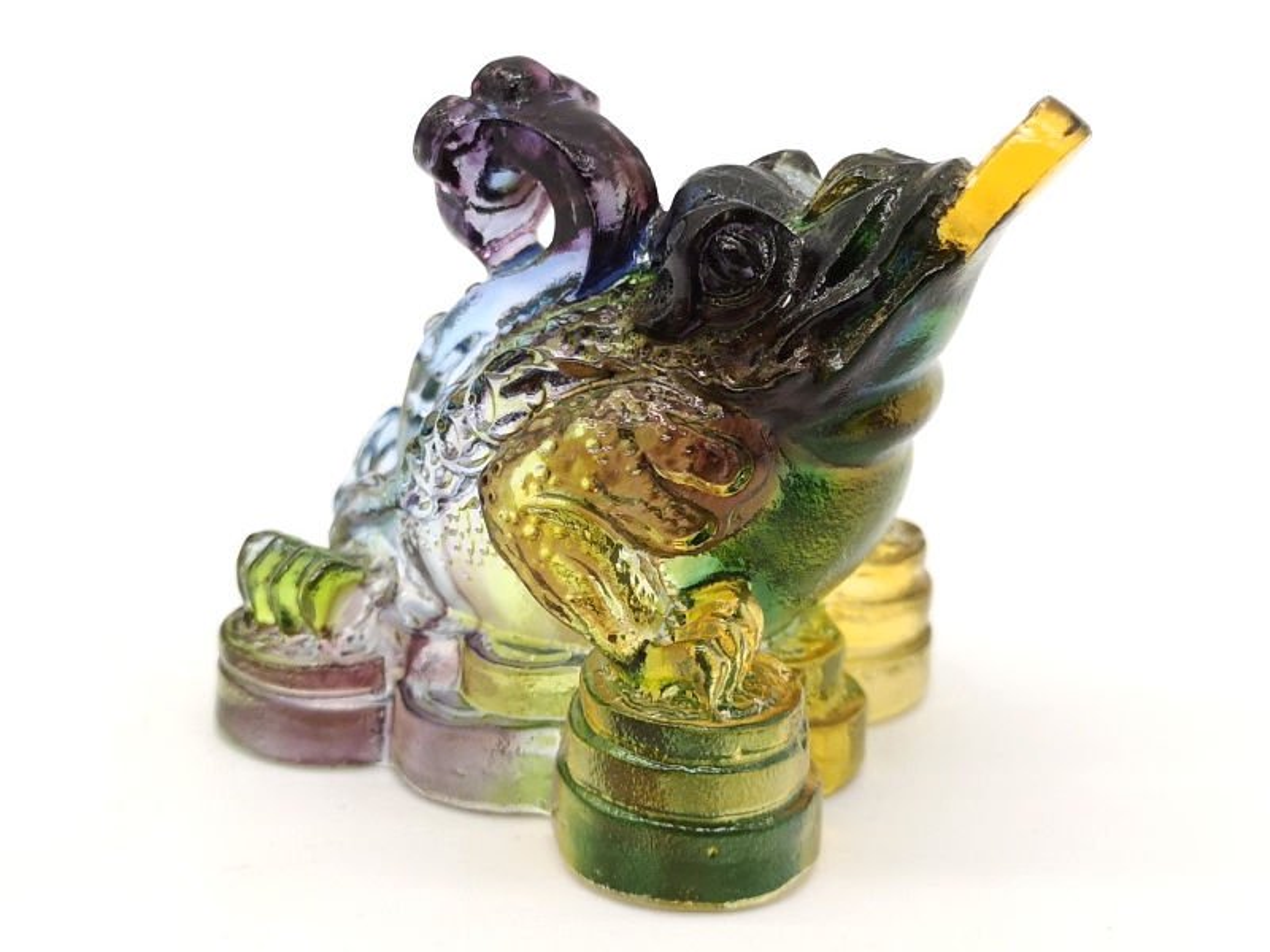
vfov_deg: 30.3
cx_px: 635
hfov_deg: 39.7
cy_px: 476
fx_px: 1761
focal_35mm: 48
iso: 80
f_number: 1.8
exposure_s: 1/566
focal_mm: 6.8
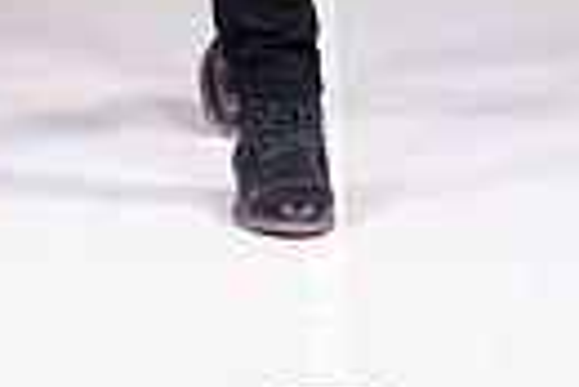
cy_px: -552
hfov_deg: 6.1
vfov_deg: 4.0
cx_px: 252
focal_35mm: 338
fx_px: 5442
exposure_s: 1/400
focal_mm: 98
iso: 2000
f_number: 5.6
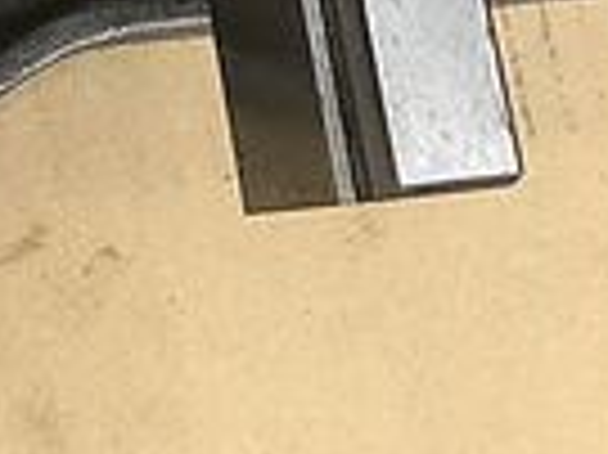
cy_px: -512
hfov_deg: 13.8
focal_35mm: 133
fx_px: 2334
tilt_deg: -71.4
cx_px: -338
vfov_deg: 10.1
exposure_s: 1/15
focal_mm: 3.99
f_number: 1.8
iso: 40
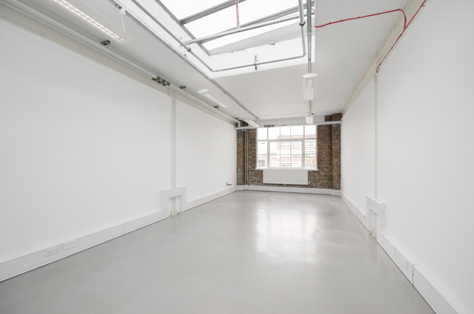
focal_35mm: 15
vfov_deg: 77.1
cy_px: 157
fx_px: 197
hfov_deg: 100.5
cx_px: 237
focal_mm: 10
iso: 100
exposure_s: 1/25
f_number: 10
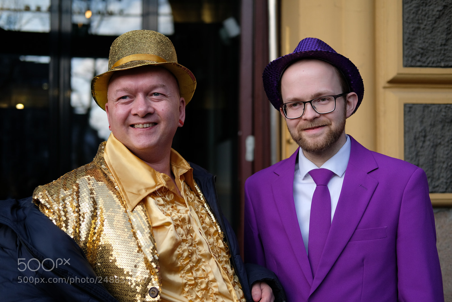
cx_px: 226
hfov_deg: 37.5
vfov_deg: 25.5
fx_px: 665
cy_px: 151
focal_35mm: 53
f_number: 2
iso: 500
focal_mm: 35
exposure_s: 1/2200
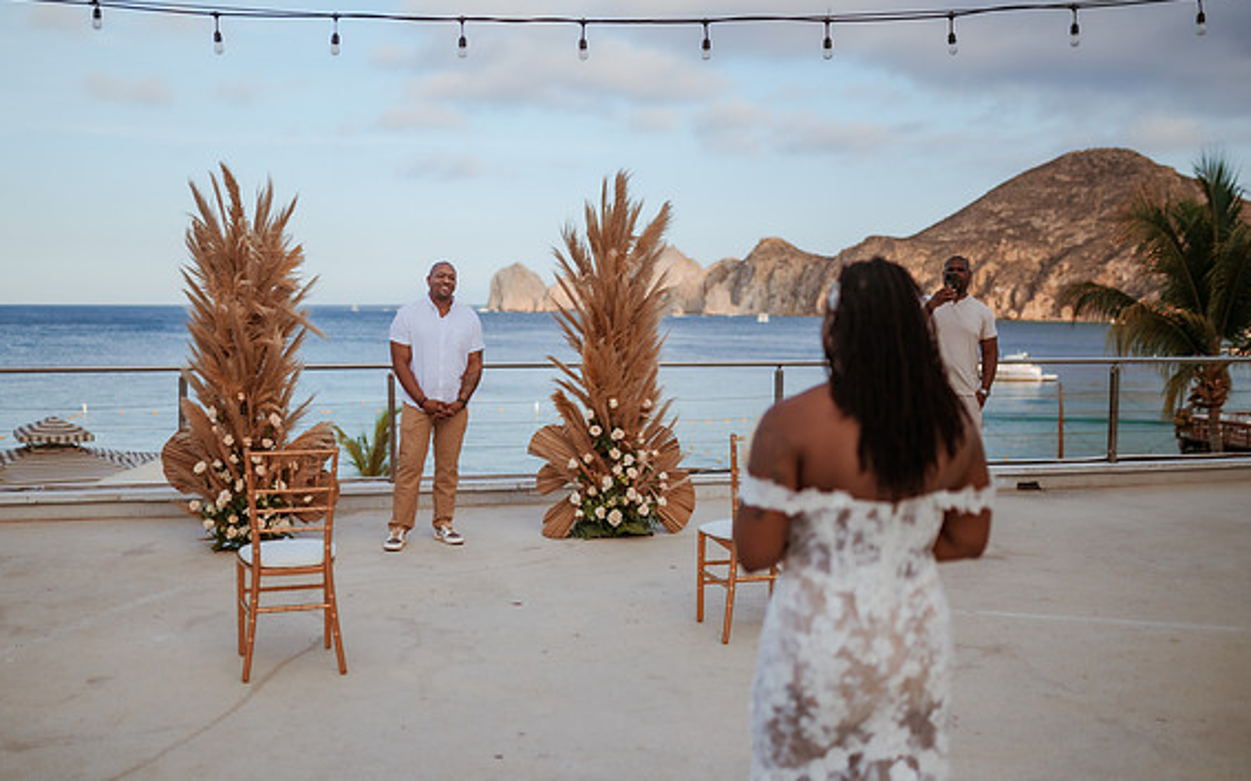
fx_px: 1329
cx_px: 606
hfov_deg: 50.4
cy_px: 398
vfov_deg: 32.7
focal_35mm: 39
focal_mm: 35
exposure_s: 1/8000
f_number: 1.4
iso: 320
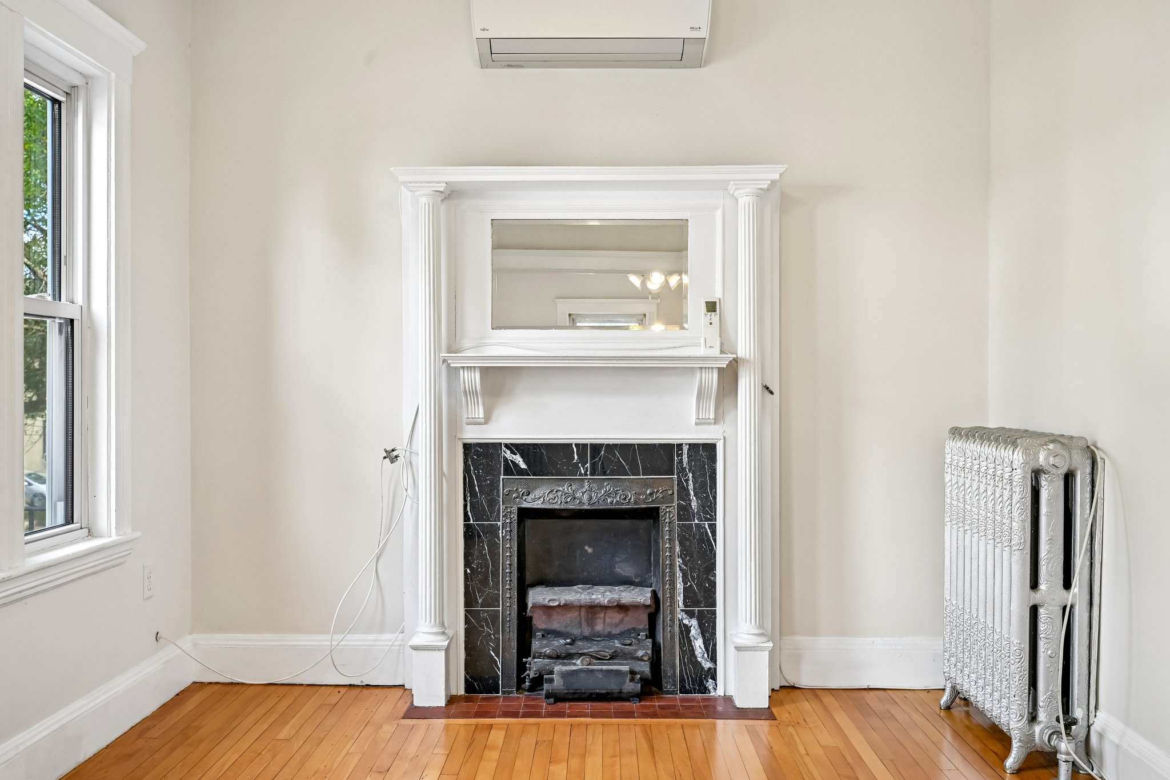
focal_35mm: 30
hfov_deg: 61.9
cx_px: 585
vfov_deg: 43.6
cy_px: 390
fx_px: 975
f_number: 8
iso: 400
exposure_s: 1/25
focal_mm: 30
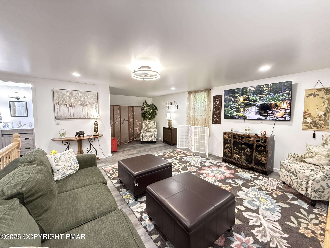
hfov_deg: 102.1
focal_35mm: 14
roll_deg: +0.3
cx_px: 165
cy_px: 124
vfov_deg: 85.7
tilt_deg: -4.7
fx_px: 133
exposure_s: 1/60
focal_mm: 2.22
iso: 800
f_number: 2.2
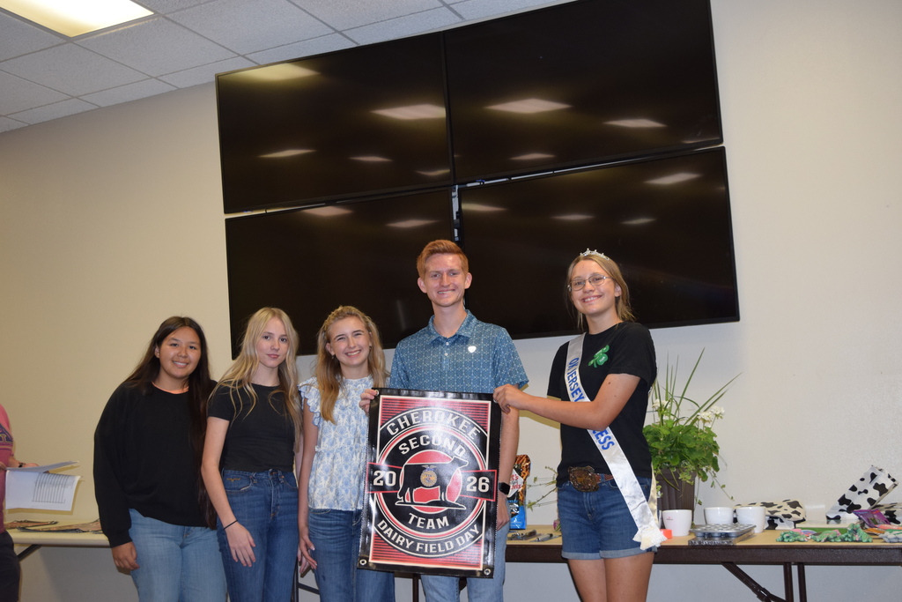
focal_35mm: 40
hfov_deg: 47.9
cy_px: 301
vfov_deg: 33.0
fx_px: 1015
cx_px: 451
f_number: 5
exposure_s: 1/100
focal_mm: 27
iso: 800
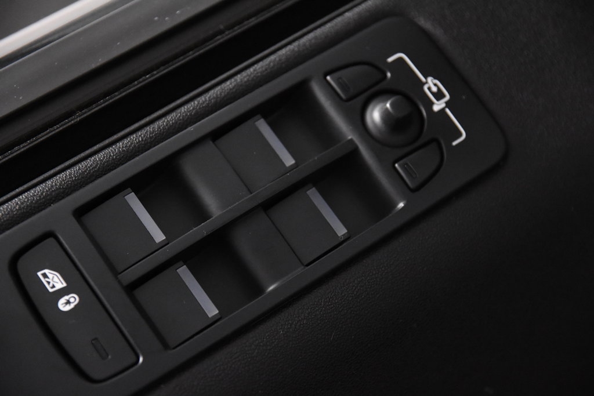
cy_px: 198
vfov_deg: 13.0
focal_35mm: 105
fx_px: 1733
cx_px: 297
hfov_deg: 19.5
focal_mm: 70
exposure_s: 1/125
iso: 5000
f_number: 4
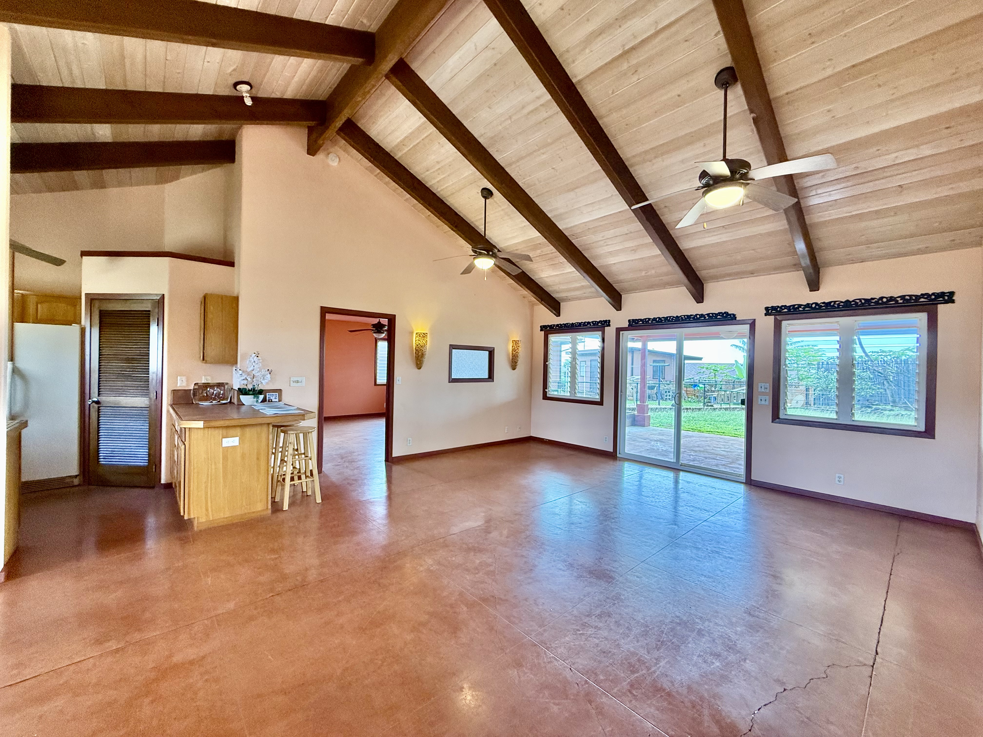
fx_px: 398
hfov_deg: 102.1
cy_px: 368
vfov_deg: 85.7
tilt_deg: -0.3
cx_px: 492
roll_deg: -1.0
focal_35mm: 14
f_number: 2.2
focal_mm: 2.22
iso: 200
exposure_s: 1/120
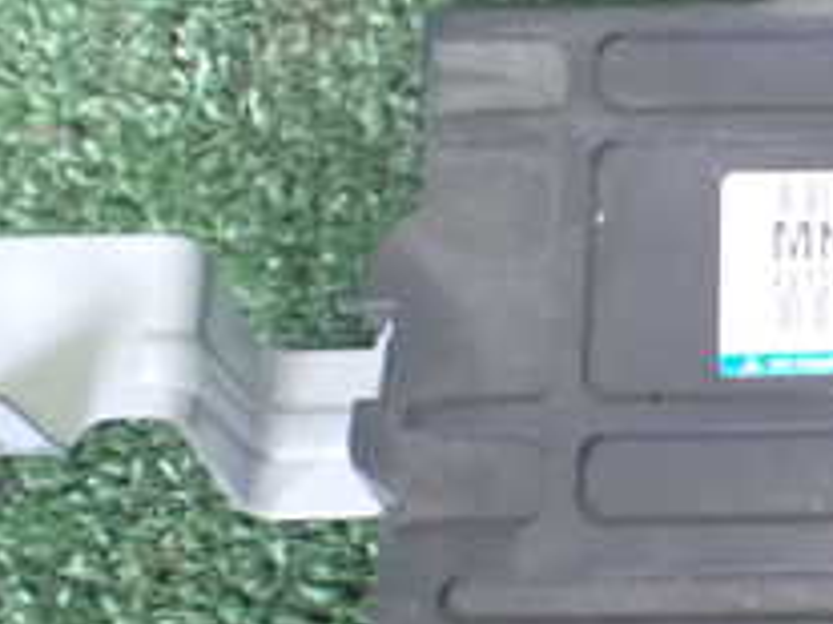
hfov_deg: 21.3
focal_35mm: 87
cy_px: 290
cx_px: 942
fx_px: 2092
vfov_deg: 17.0
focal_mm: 5.4
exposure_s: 1/30
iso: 1250
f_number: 2.3
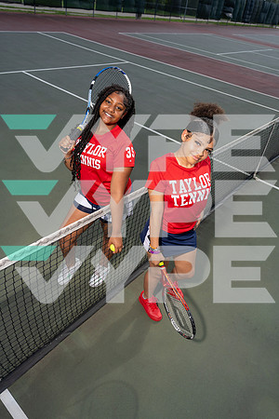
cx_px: 140
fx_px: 291
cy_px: 210
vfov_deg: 71.5
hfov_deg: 51.3
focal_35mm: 25
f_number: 4
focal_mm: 25
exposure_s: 1/1250
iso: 100
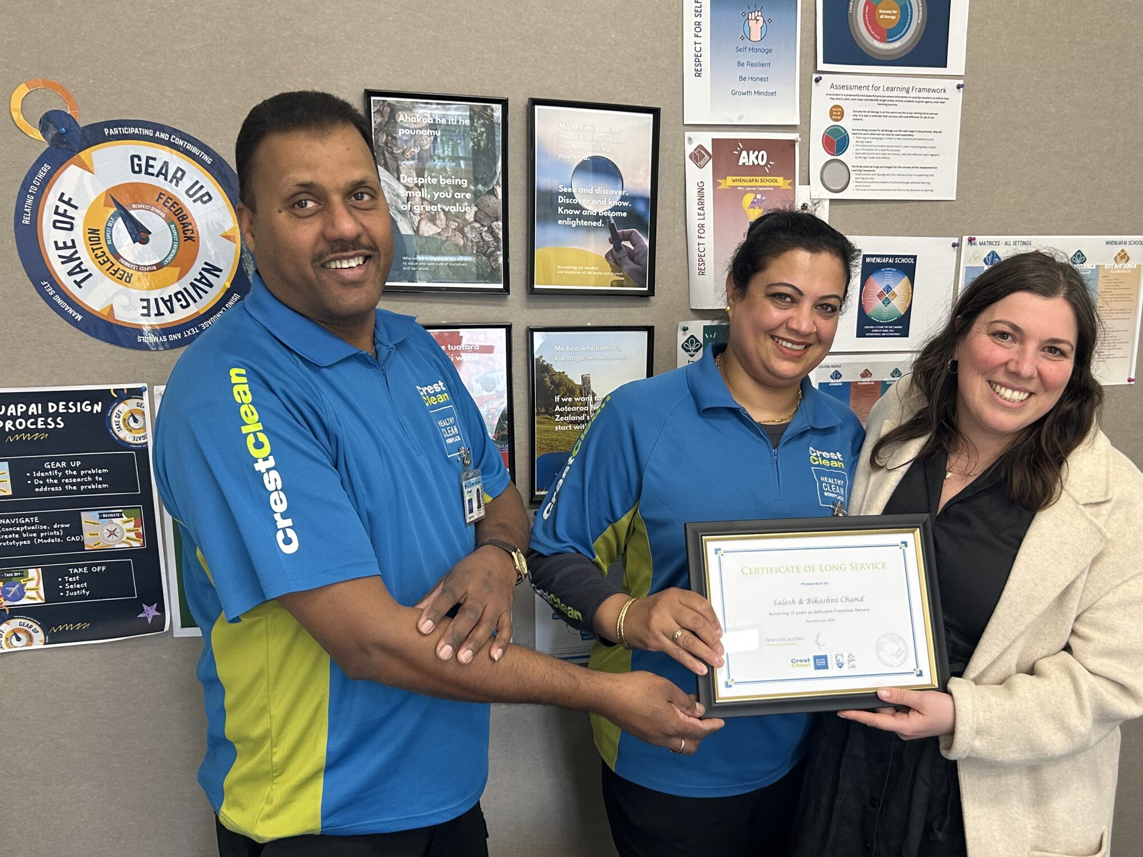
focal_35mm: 33
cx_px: 651
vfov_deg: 42.9
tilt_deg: -13.9
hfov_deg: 55.2
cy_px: 479
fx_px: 1090
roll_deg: -1.3
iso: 125
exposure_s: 1/100
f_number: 1.5
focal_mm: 5.7
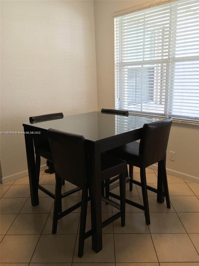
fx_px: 222
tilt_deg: -12.7
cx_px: 100
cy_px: 133
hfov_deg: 48.2
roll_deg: +1.2
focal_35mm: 29
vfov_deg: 61.7
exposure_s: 1/40
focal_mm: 4.15
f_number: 2.2
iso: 32
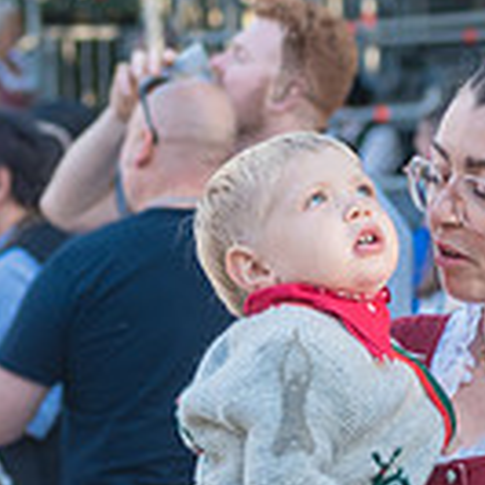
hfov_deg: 5.1
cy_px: 372
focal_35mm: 345
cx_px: 215
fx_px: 5469
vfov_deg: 5.1
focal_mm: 80
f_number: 4.5
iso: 250
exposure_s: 1/125
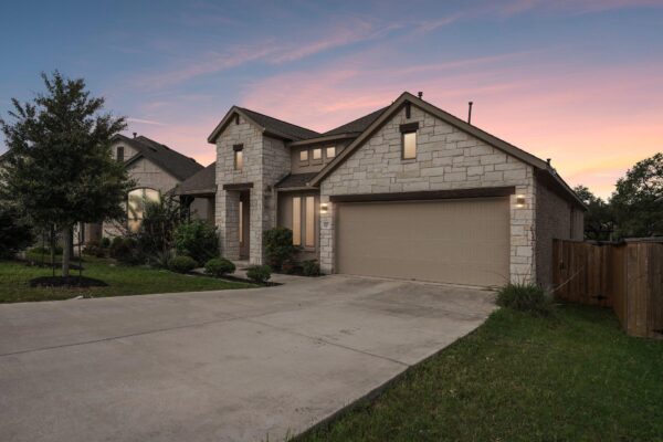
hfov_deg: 81.7
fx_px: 383
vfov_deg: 60.0
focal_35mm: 21
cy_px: 221
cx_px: 332
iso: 400
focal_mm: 20.8
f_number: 8
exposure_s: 1/800
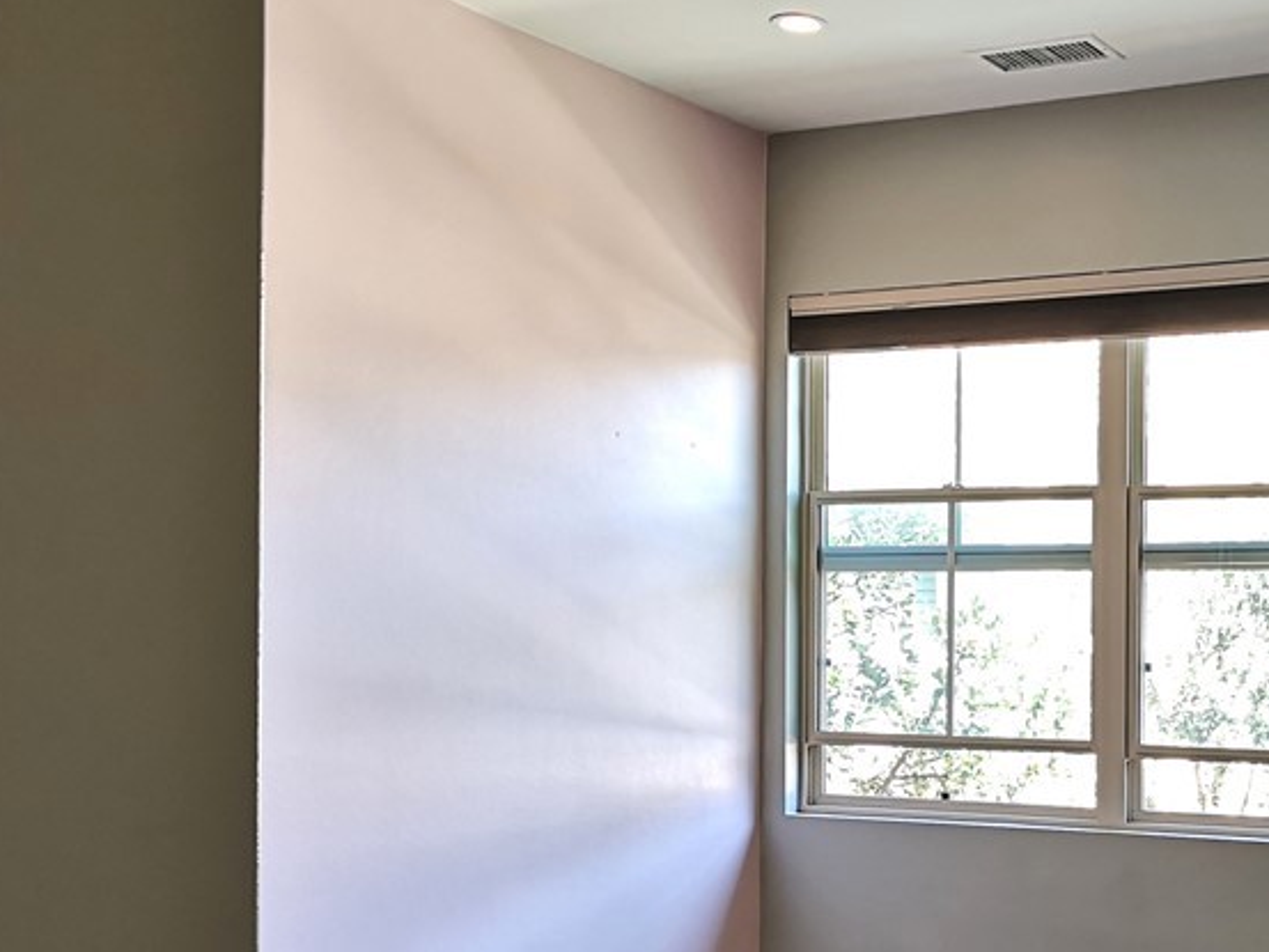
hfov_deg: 36.0
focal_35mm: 50
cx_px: 1122
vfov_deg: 28.9
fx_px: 1833
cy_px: 624
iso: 100
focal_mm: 5.58
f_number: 1.8
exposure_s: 3
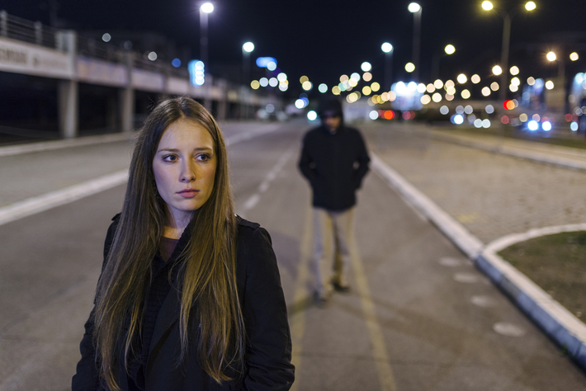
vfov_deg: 37.9
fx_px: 570
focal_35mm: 35
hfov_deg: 54.4
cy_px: 196
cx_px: 293
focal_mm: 35
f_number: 2
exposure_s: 1/100
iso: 500
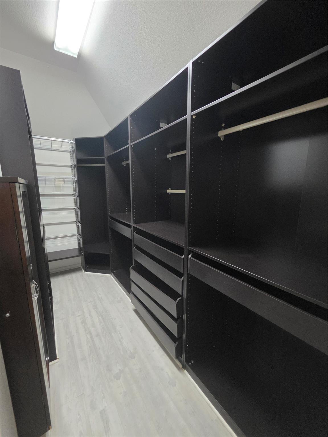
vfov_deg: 106.2
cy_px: 218
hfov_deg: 89.9
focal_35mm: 13
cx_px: 164
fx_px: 164
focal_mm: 2.2
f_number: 1.9
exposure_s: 1/60
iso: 1000
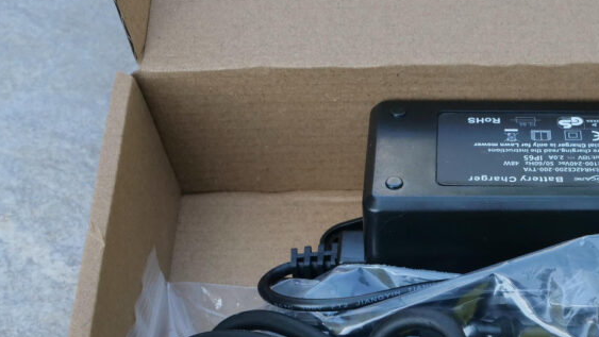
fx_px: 1223
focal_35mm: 77
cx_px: 534
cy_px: 425
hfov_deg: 26.6
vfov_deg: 15.1
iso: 400
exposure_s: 1/400
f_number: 5
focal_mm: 17
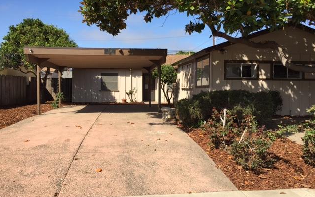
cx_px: 157
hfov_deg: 61.2
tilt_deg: -2.0
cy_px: 91
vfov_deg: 40.6
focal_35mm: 31
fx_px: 266
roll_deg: -1.6
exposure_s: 1/1522
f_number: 2.2
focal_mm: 4.15
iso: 32
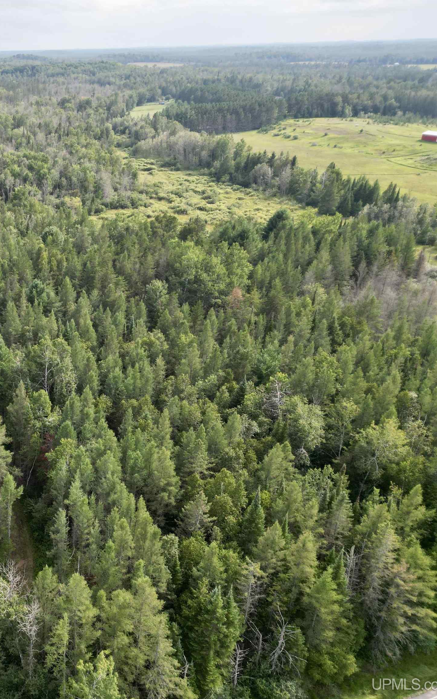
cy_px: 349
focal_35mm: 34
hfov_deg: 33.7
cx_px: -11
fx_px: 648
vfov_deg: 56.7
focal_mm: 6.72
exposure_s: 1/1250
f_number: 1.7
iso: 200
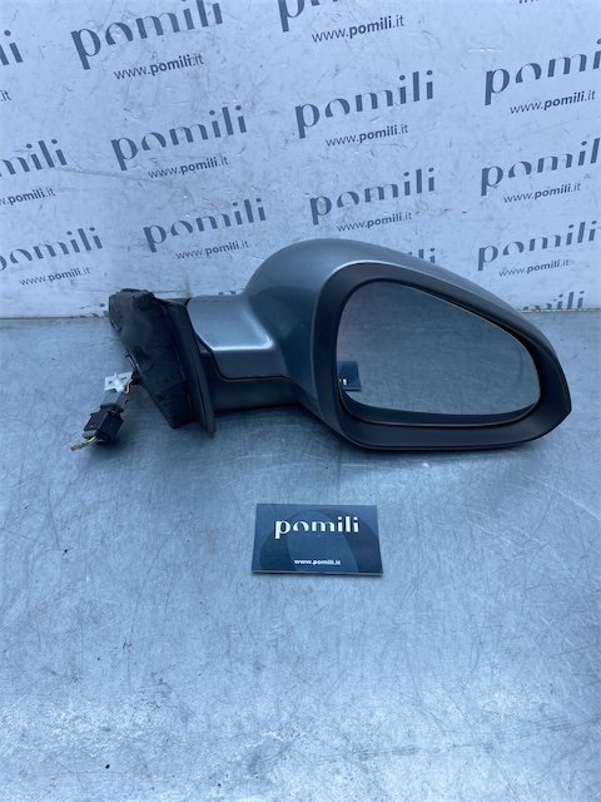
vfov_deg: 67.3
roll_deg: -1.4
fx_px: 602
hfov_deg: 53.1
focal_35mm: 26
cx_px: 300
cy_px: 401
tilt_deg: -44.2
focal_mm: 4.25
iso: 32
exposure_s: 1/949
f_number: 1.8
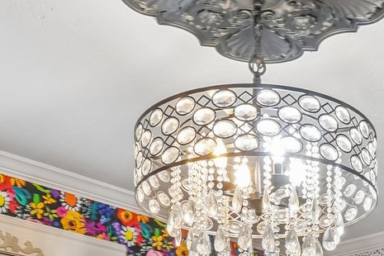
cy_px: 474
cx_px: 362
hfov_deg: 29.0
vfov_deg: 16.7
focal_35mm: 66
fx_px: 704
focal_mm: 10
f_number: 8
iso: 400
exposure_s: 1/5
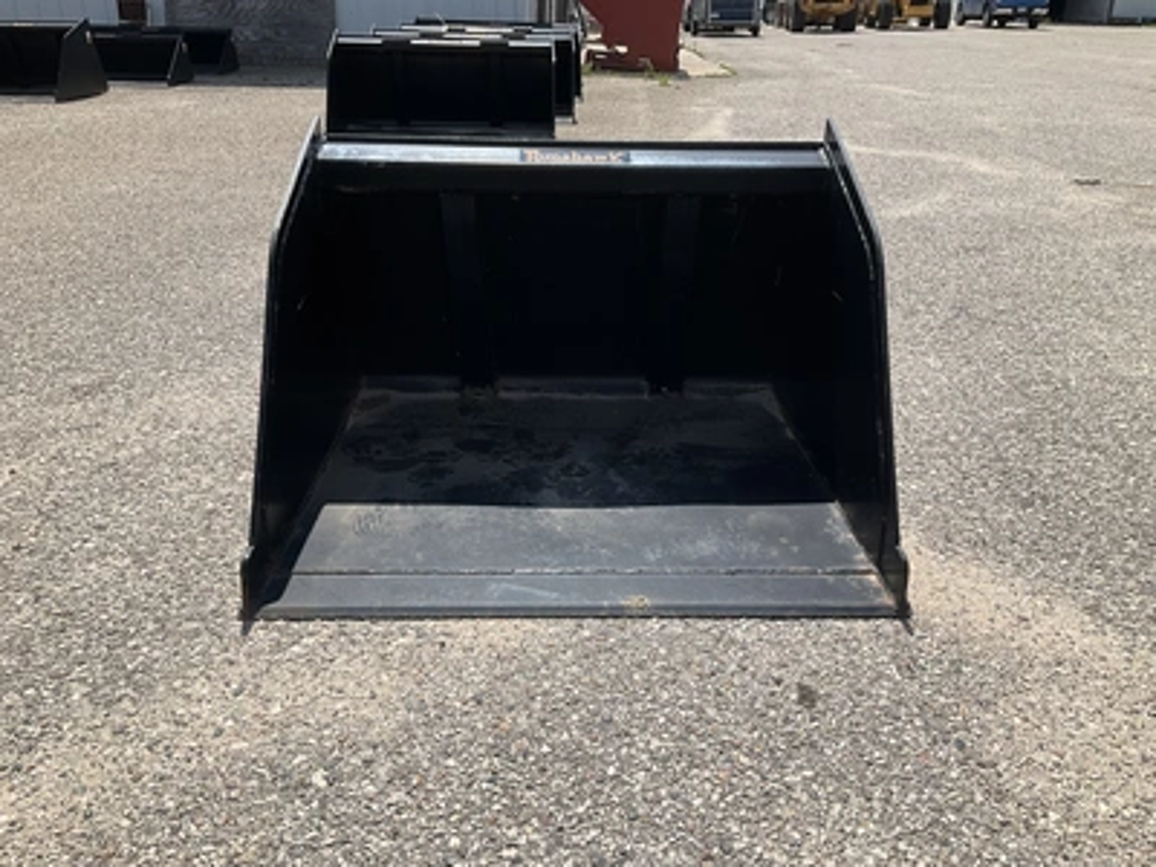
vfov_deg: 48.2
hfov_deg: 61.7
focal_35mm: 29
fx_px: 968
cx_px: 578
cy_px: 434
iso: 25
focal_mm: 3
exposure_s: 1/1848
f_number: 1.8
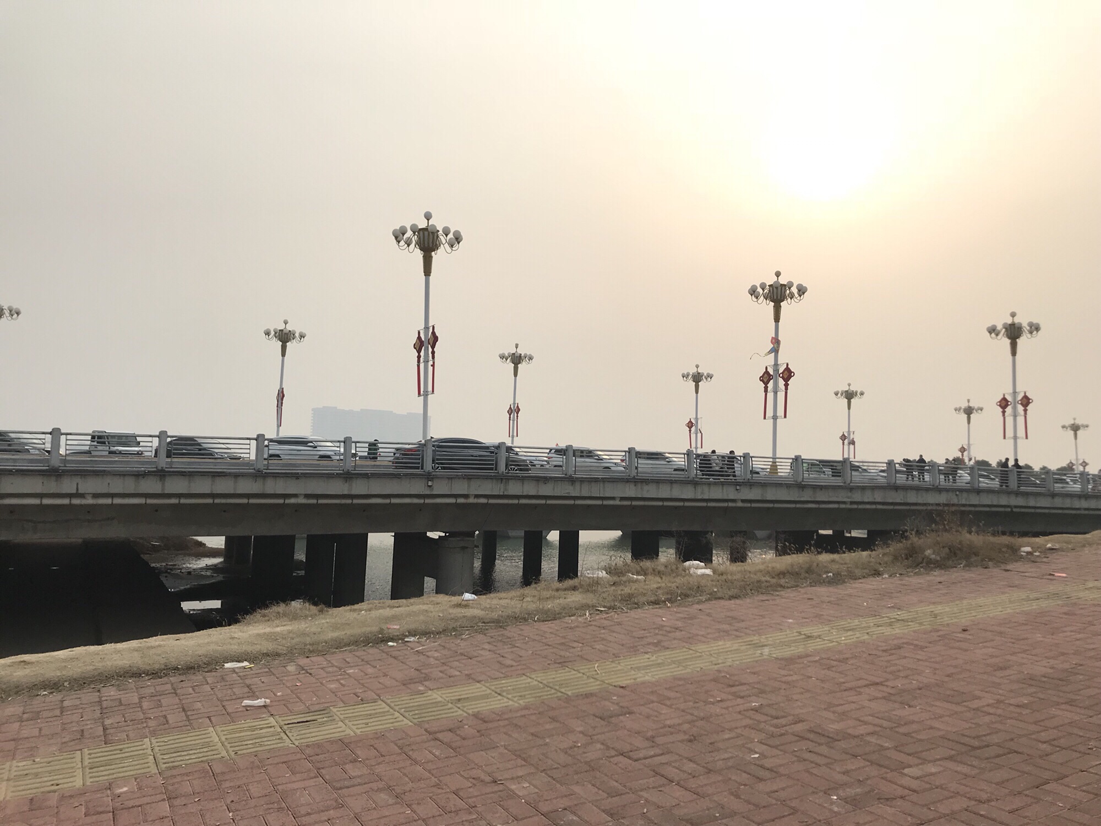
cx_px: 550
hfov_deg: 63.4
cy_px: 413
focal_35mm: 28
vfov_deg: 49.7
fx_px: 891
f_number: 1.8
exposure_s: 1/2128
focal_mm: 3.99
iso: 20
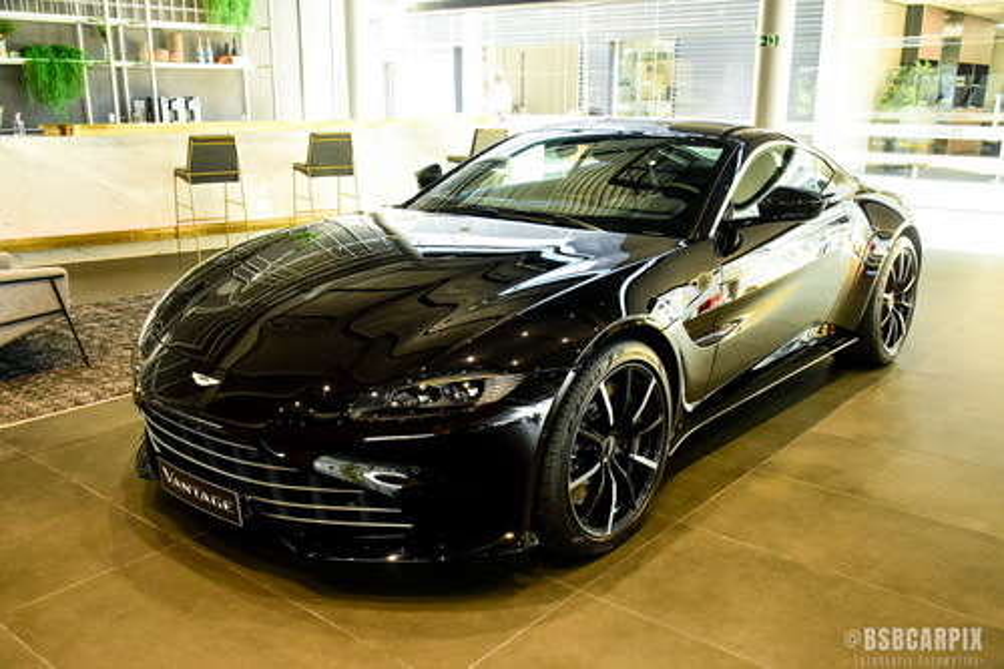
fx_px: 920
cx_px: 502
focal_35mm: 33
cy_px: 334
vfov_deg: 39.9
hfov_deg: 57.2
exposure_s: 1/50
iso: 1250
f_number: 4.5
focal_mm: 22
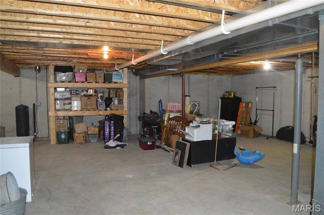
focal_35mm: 27
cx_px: 162
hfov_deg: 67.4
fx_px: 243
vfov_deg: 47.8
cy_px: 108
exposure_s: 1/60
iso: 3200
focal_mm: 18
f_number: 3.5
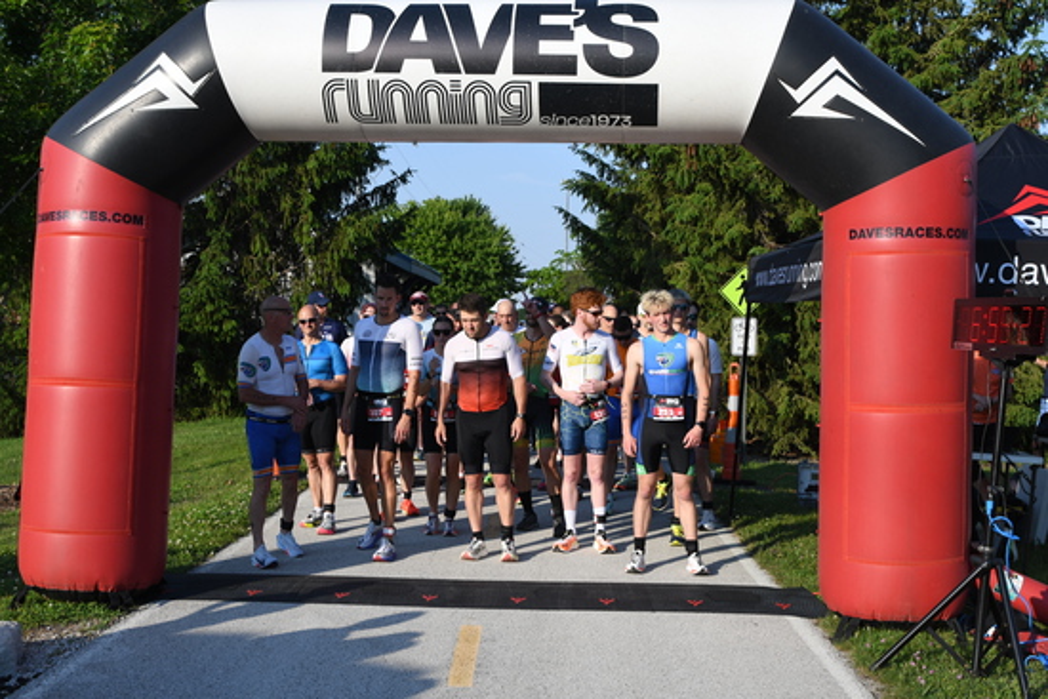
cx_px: 524
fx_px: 1267
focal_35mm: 44
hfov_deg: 45.0
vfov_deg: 30.9
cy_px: 350
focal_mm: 29
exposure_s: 1/250
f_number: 6.3
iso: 100
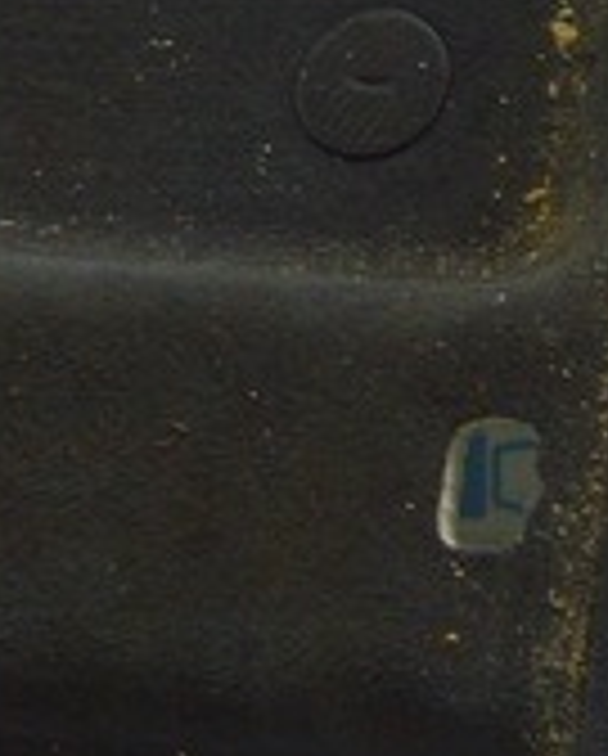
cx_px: 1175
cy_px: -110
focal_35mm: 154
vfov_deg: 12.3
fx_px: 3455
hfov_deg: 9.5
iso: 400
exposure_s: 1/20
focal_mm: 18
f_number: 5.6
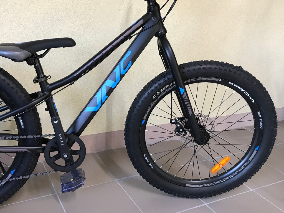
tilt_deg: -16.6
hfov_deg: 52.1
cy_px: 93
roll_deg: -4.0
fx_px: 287
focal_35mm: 35
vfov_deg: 40.6
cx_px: 107
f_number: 1.8
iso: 50
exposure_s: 1/17
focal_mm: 3.99
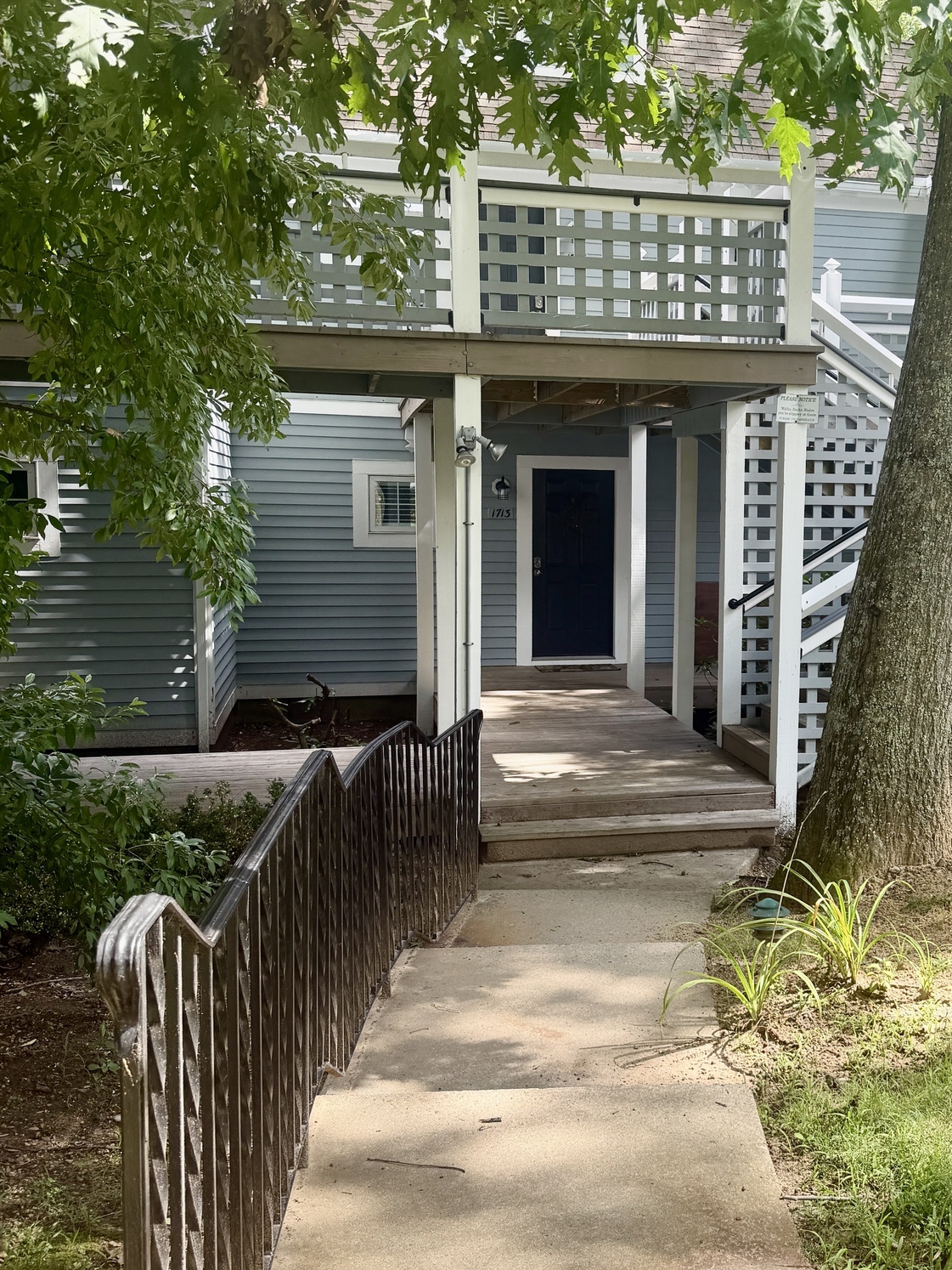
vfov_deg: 50.1
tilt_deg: -4.4
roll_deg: +0.1
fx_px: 1356
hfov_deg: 37.8
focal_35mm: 37
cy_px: 628
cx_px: 707
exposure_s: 1/584
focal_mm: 6.76
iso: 80
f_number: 1.78
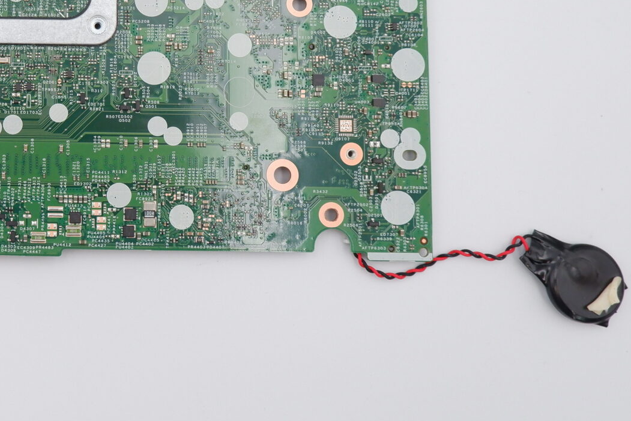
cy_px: 68
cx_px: 14
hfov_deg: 33.0
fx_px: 982
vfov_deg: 23.7
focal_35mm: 56
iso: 800
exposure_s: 1/350
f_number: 5.6
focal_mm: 15
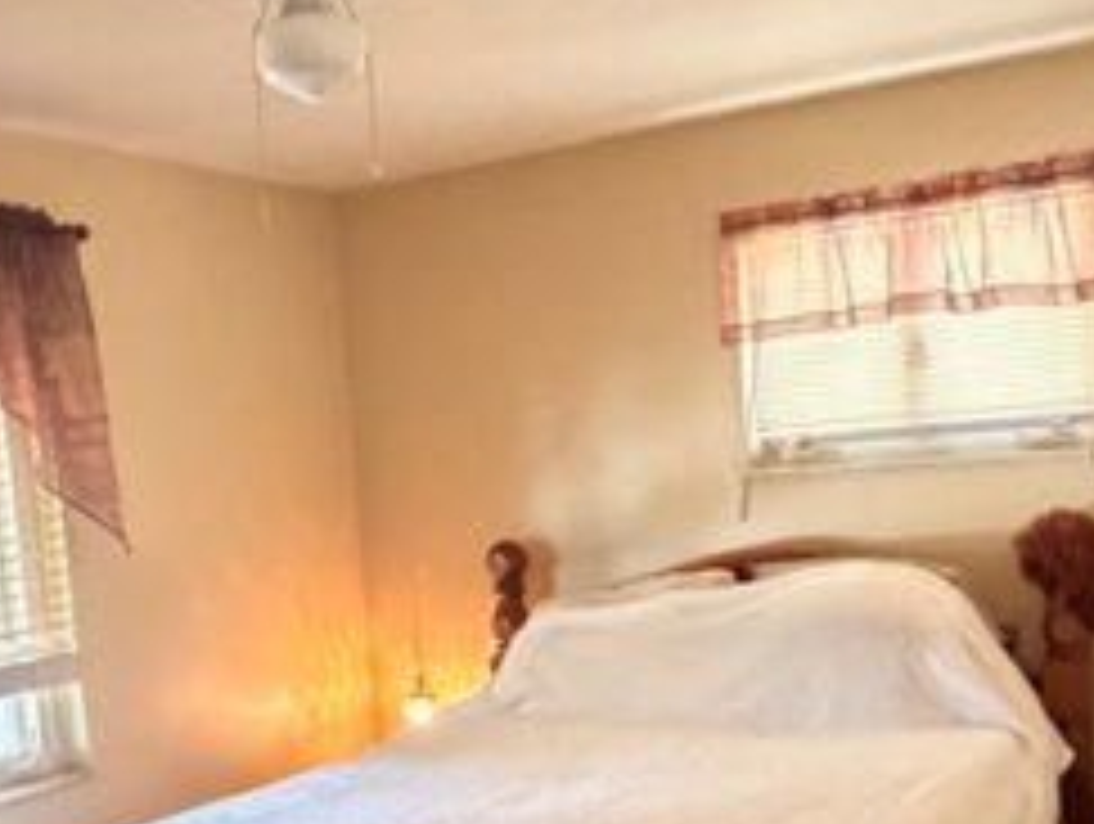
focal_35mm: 46
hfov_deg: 41.0
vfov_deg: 30.9
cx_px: 432
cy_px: 648
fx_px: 1456
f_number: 2.2
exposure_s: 1/60
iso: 1000
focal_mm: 2.22
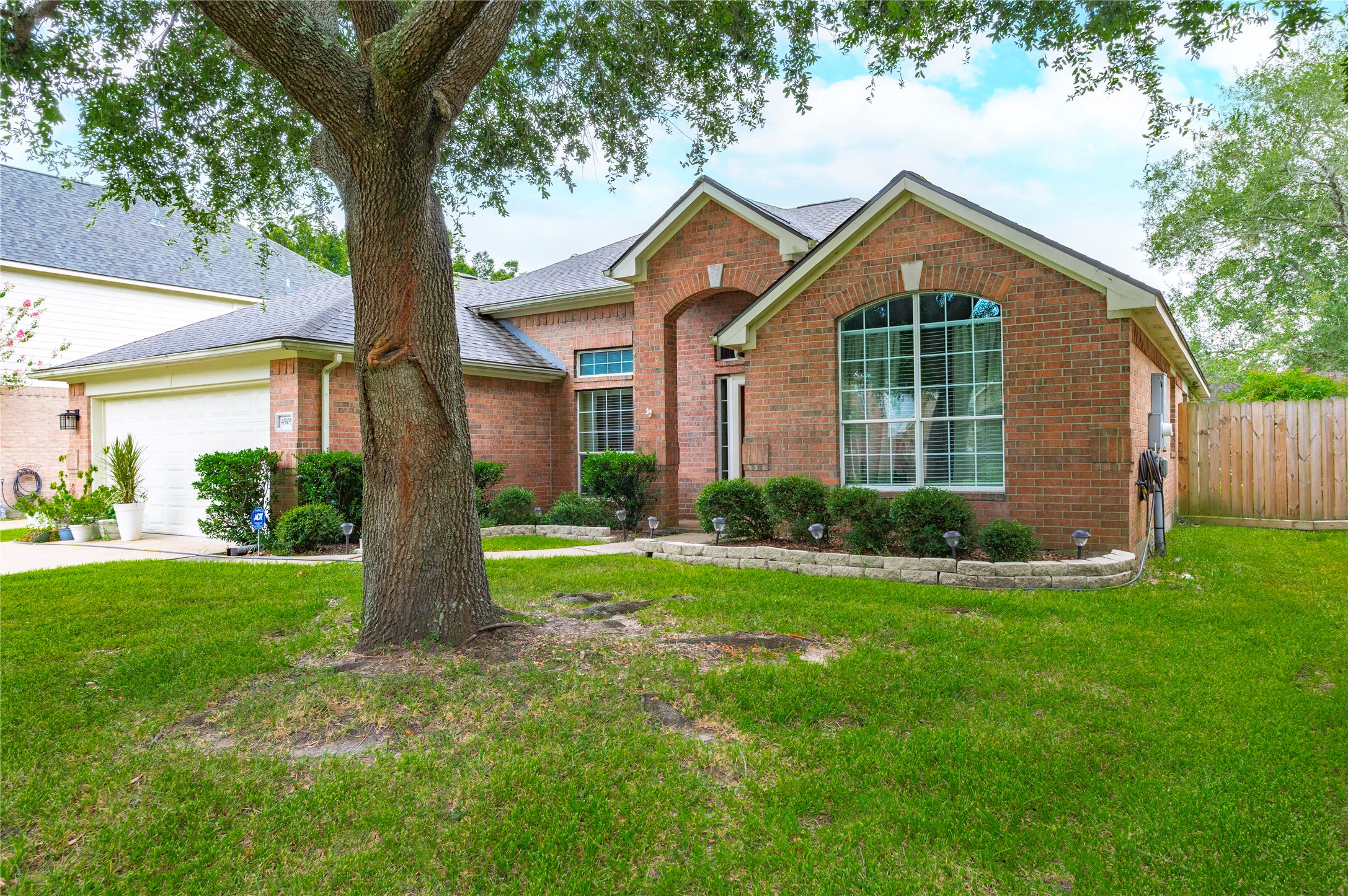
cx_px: 674
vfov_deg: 55.0
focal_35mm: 23
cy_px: 448
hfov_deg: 76.1
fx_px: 861
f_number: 9
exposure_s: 1/50
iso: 125
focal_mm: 23
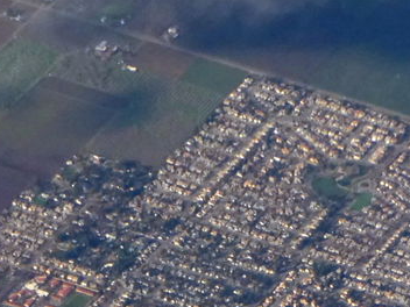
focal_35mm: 579
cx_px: 282
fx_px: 6858
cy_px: 771
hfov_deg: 3.4
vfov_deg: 2.5
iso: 80
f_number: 5.1
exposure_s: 1/200
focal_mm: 19
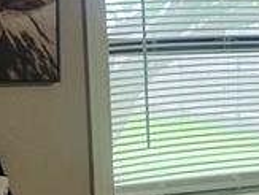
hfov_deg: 10.5
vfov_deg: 9.1
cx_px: 607
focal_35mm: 163
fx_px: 1222
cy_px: 105
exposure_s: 1/120
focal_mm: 5.4
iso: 320
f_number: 1.8
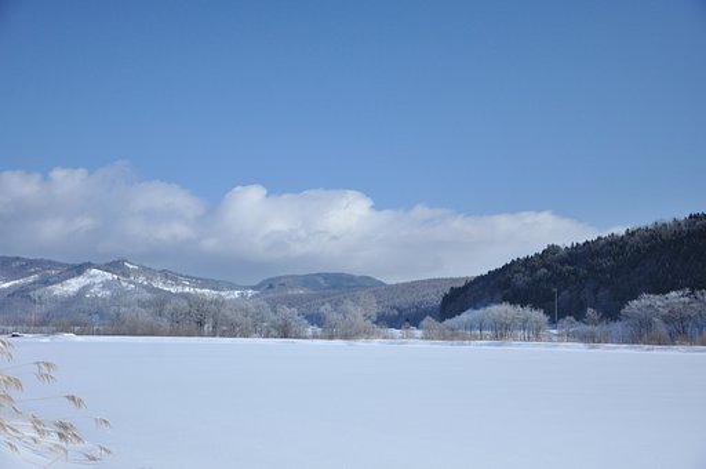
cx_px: 353
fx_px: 881
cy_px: 234
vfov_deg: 29.8
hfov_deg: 43.7
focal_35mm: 45
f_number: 4.2
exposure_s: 1/4000
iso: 800
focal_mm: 30
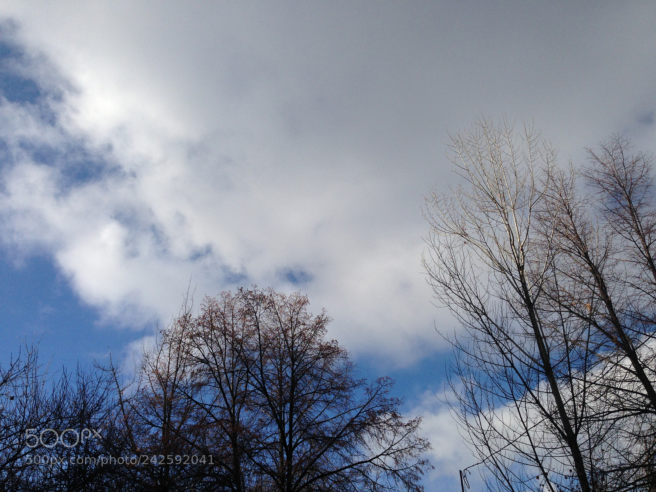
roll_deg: +1.1
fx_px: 625
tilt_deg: +35.6
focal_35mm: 33
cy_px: 246
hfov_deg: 55.4
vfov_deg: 42.9
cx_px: 328
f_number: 2.4
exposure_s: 1/3390
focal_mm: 4.12
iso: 50
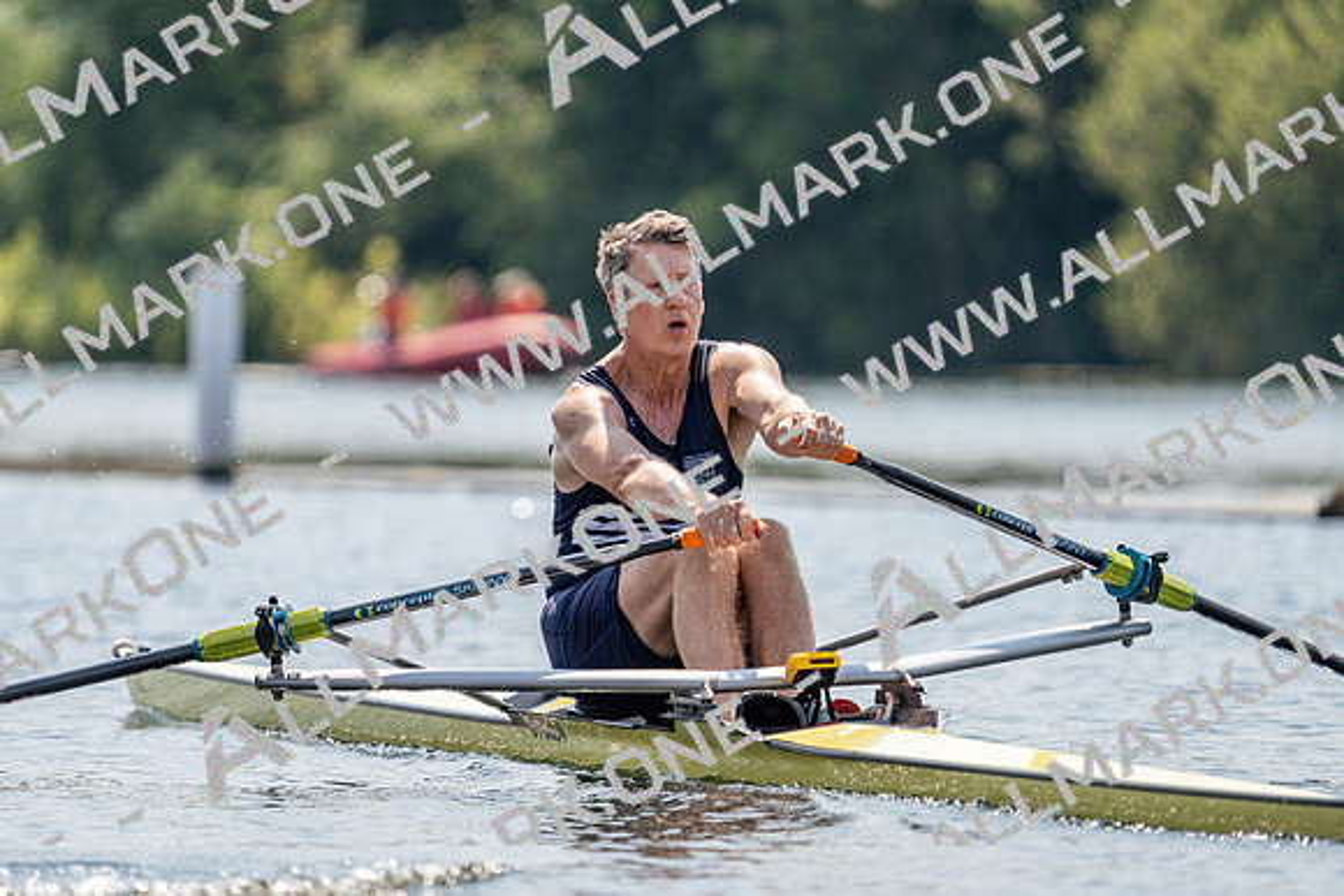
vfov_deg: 3.0
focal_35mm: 452
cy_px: 448
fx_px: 16878
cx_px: 672
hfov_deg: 4.6
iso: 200
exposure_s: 1/1600
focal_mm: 452
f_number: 6.3
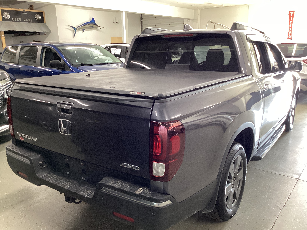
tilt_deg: -16.4
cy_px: 115
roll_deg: +0.9
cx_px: 154
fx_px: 275
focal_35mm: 31
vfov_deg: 45.4
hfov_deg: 58.4
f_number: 2.4
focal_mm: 3.3
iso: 250
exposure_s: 1/50
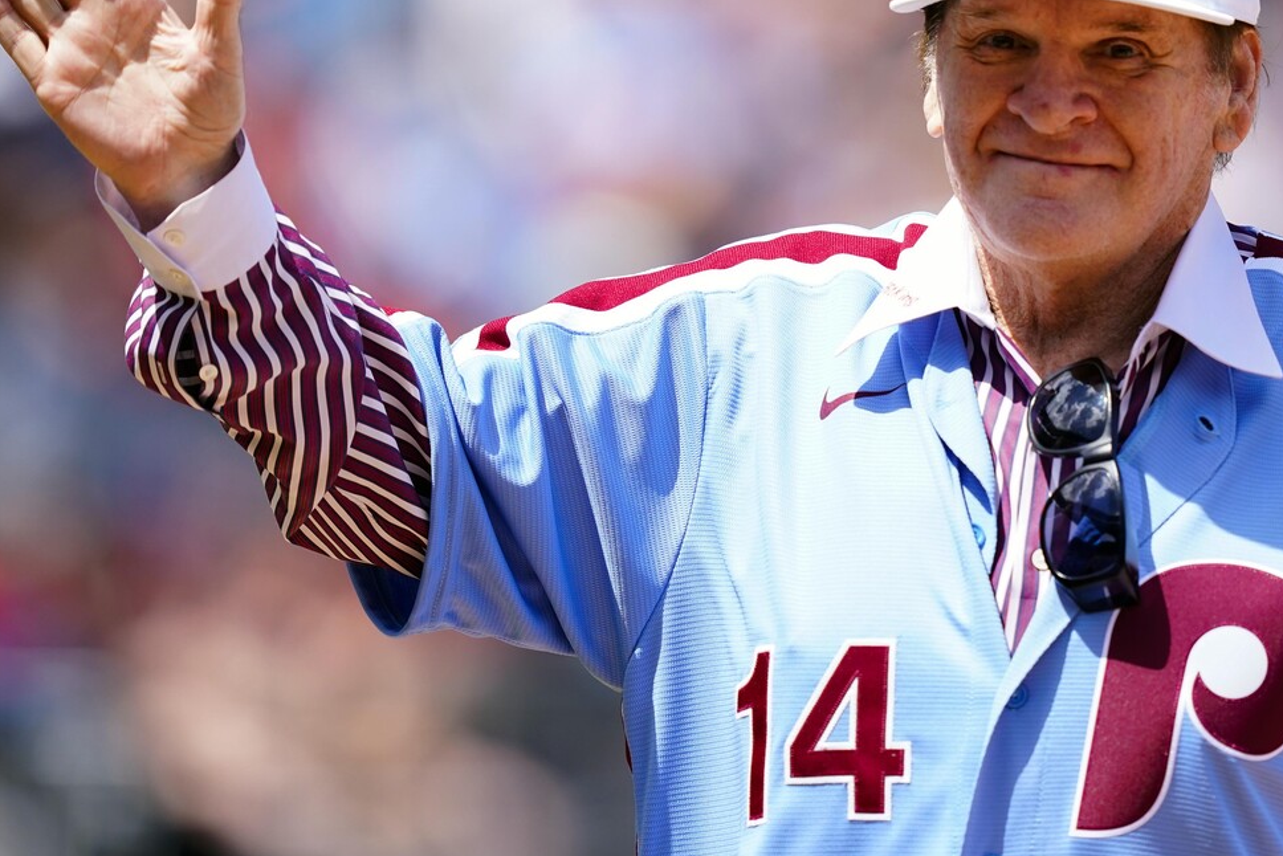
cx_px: 887
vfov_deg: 2.1
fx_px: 23563
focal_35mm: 661
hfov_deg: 3.1
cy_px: 303
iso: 250
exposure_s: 1/2500
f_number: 2.8
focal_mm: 400
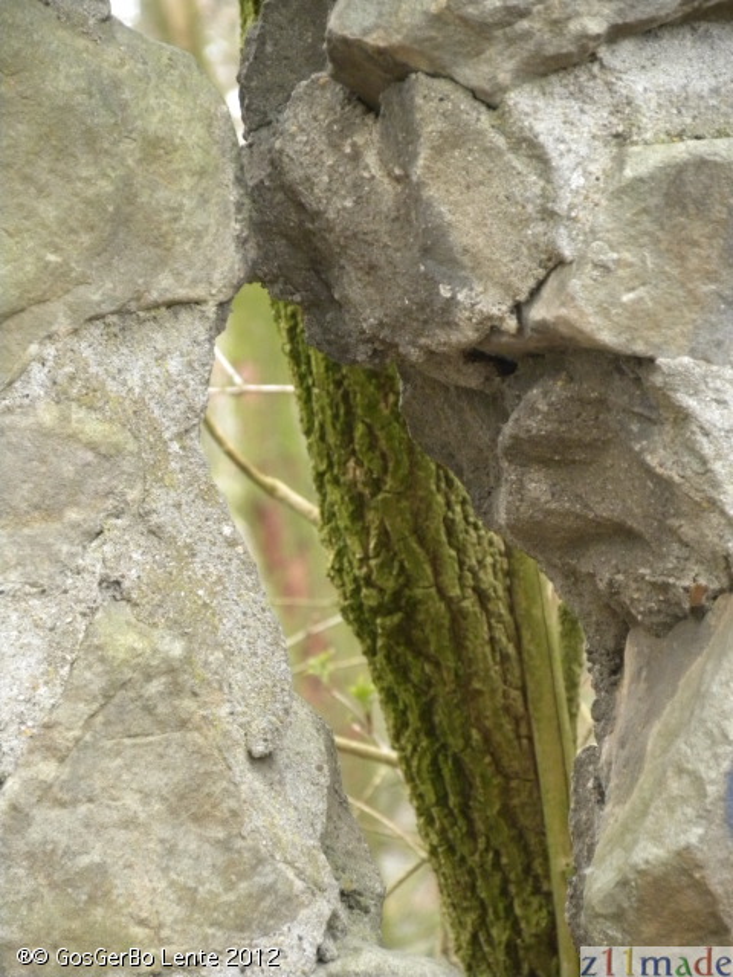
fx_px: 11999
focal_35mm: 425
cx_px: 366
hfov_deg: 3.5
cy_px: 488
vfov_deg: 4.7
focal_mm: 75.7
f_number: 5
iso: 400
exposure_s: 1/108
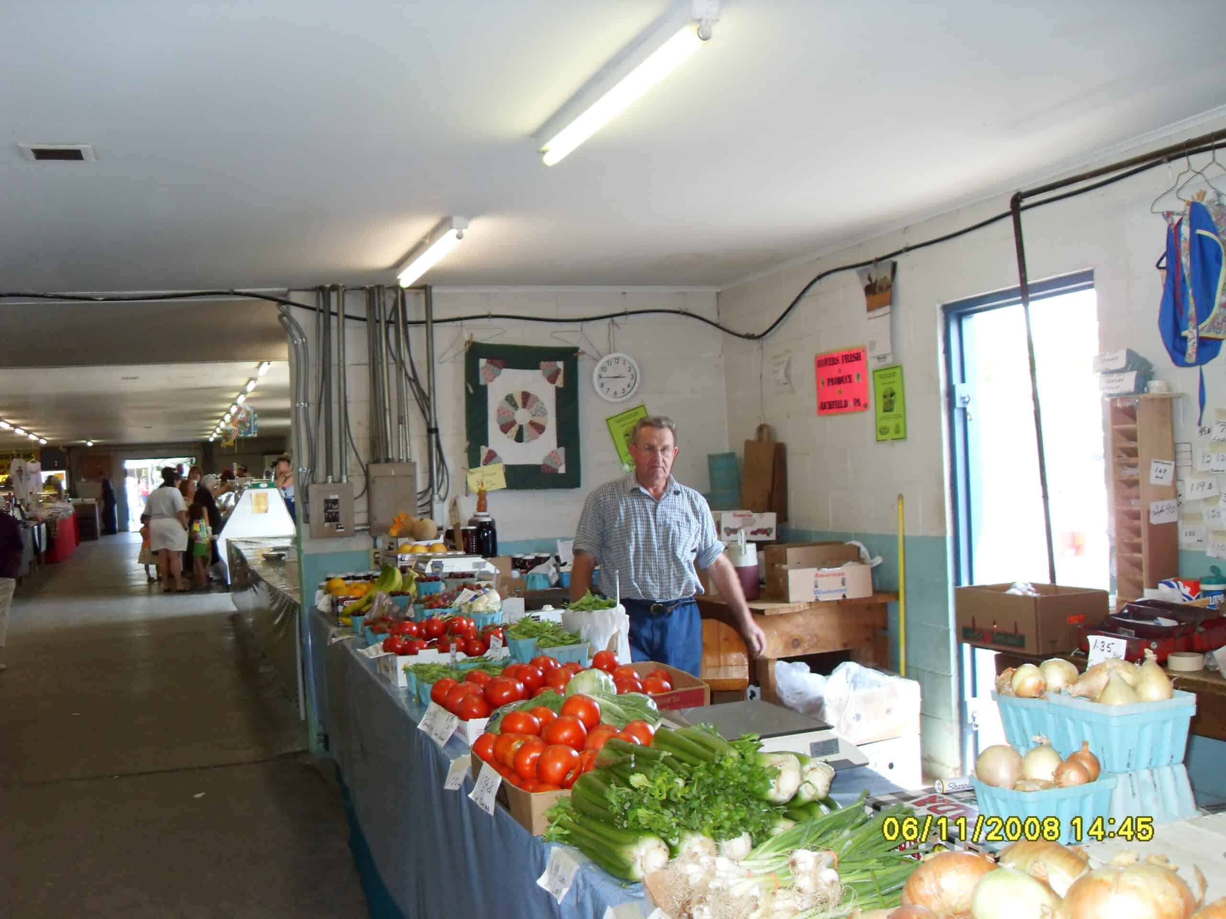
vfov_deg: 40.7
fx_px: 1240
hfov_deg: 52.6
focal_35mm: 35
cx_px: 613
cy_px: 460
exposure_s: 1/45
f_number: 2.8
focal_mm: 6.3
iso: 160
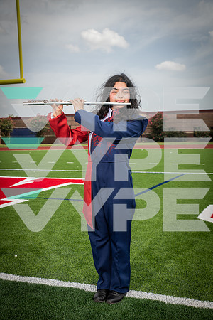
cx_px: 106
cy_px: 160
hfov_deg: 29.2
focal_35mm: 46
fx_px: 408
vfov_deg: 42.7
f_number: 7.1
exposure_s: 1/400
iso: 125
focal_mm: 46
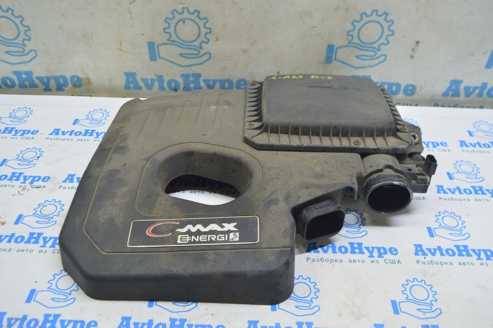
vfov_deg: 39.9
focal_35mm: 33
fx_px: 452
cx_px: 246
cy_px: 164
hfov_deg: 57.3
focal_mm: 22
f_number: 5.6
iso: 400
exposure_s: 1/20
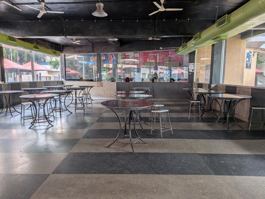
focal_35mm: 24
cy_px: 100
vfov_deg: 56.8
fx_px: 184
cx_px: 132
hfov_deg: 71.6
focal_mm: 4.53
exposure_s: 1/534
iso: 41
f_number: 1.7
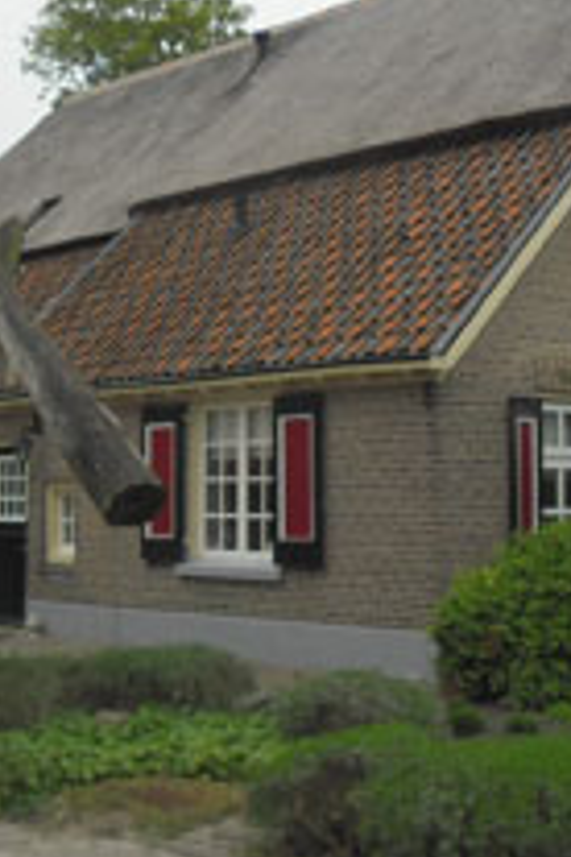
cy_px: 296
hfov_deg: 22.0
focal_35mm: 61
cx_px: 463
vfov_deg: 32.6
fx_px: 1451
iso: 80
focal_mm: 4.9
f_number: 3.5
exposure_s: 1/724
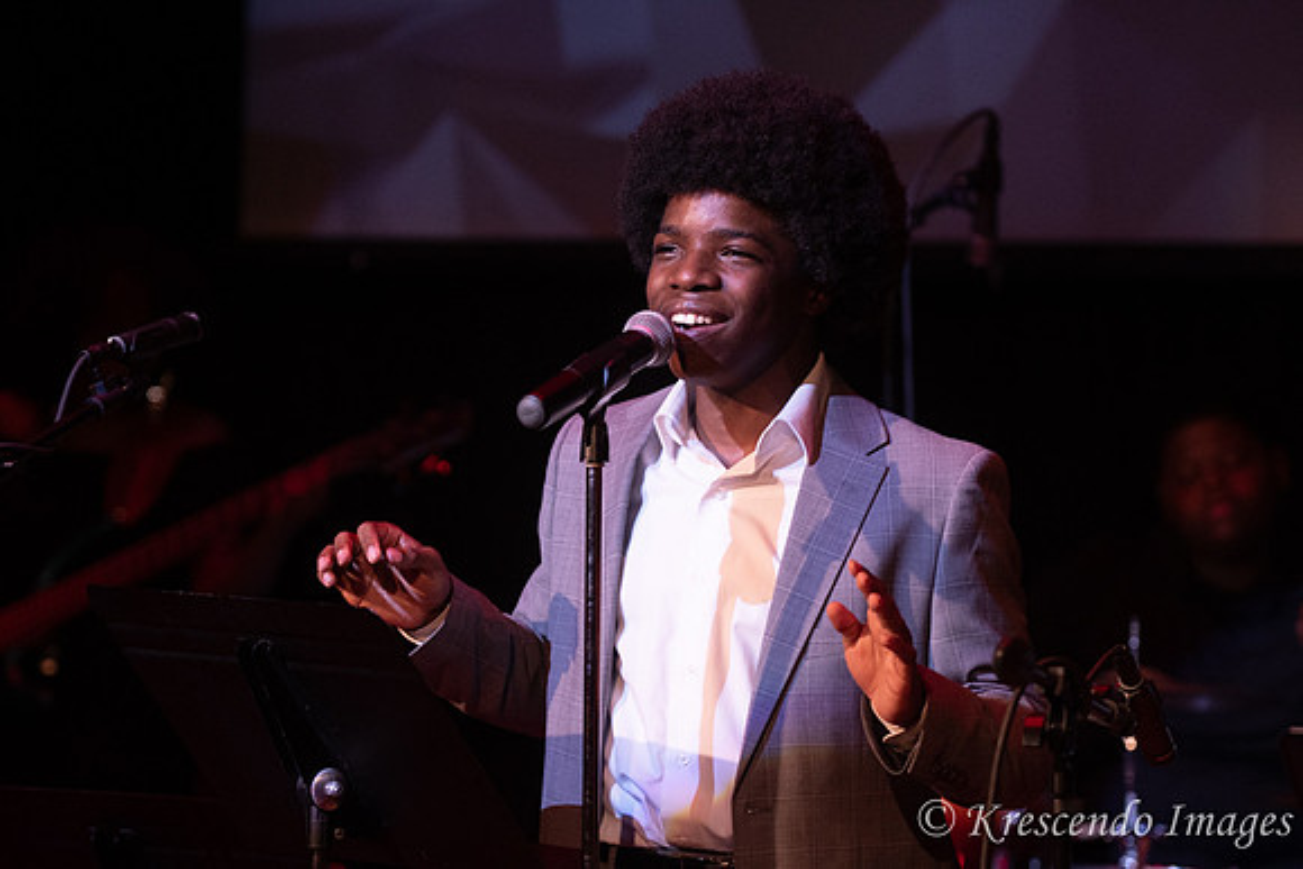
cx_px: 652
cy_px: 434
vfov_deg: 7.9
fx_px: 6299
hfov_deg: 11.8
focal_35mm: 174
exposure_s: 1/200
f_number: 2.8
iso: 1600
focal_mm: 116
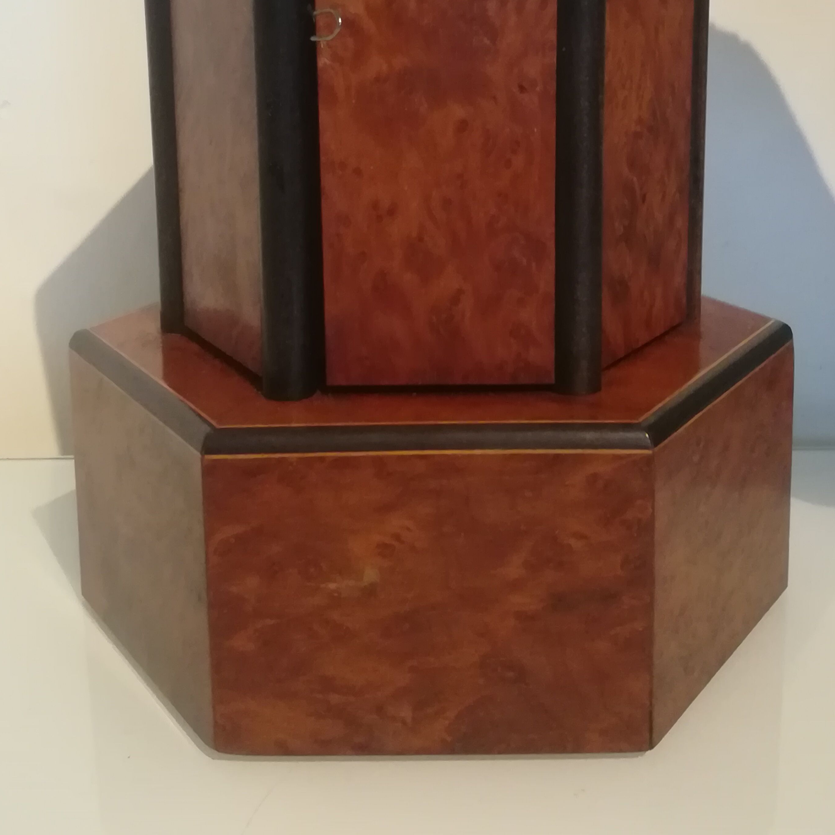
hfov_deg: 31.6
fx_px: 1474
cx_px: 433
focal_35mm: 54
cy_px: 237
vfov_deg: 31.2
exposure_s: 1/25
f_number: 2.2
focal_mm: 3.83
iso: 500
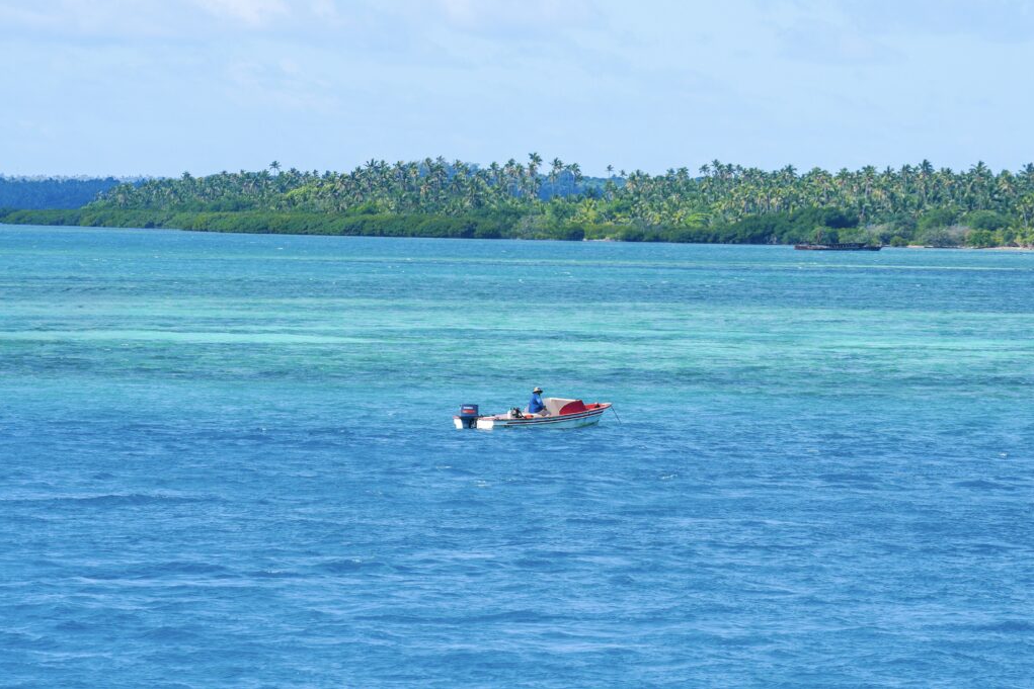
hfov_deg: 6.8
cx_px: 518
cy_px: 344
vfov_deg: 4.6
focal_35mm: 301
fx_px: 8646
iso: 100
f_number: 6.3
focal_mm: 200
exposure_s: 1/500
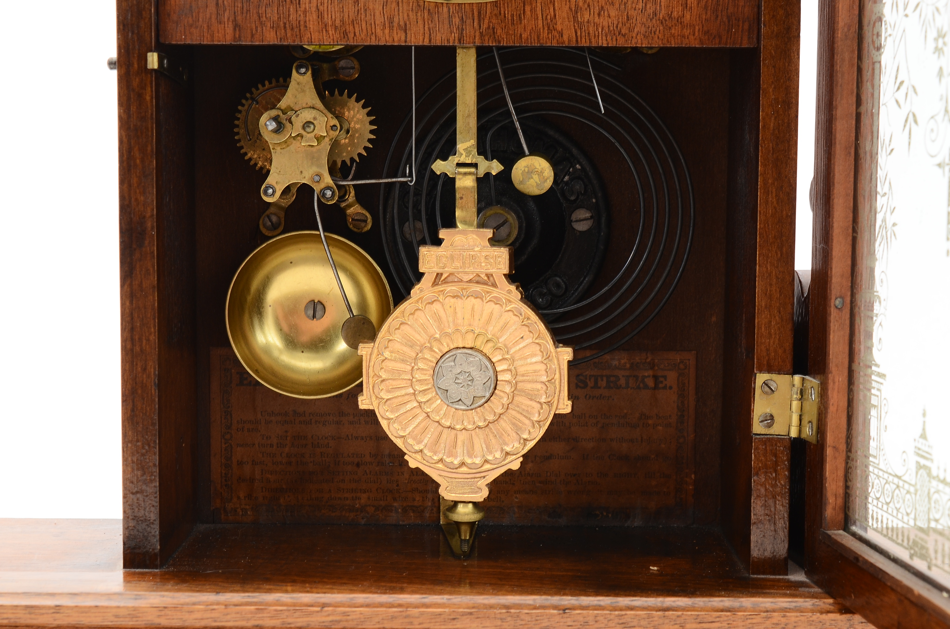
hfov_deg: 32.0
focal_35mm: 63
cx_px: 475
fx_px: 1659
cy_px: 314
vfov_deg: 21.5
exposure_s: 1/60
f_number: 10
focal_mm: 42
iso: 320
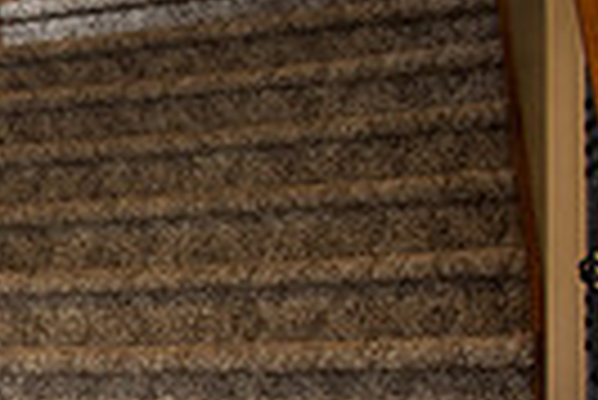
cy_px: 398
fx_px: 1447
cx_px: -638
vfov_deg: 15.5
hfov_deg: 16.7
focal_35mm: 87
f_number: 8
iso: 100
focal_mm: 20
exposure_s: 1/2.5
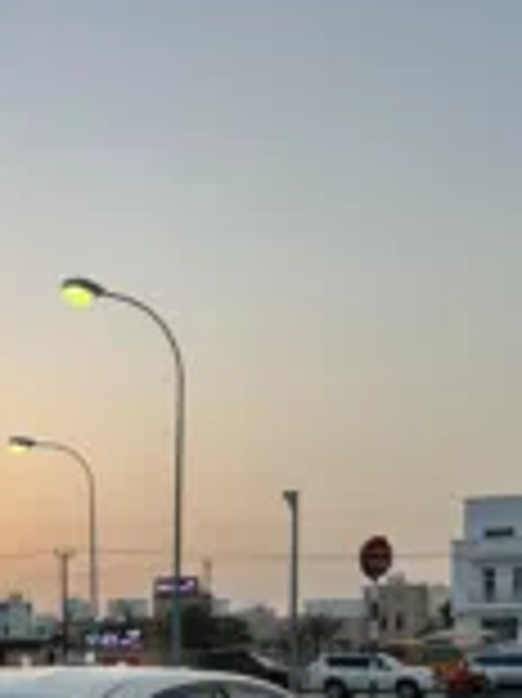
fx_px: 1248
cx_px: 45
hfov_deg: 23.0
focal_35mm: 62
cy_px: 743
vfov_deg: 28.7
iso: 80
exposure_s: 1/444
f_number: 1.78
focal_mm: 6.86
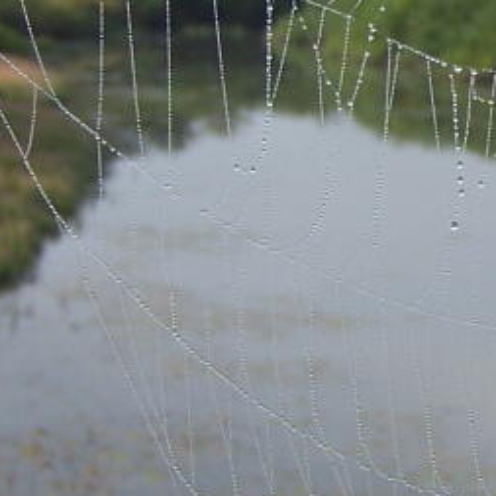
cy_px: 188
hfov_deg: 12.5
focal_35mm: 136
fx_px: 2205
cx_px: 639
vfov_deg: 12.8
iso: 80
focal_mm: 6.3
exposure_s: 1/640
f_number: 2.8
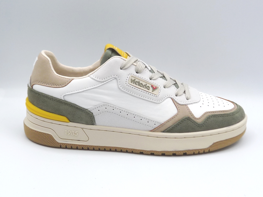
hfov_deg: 39.7
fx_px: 365
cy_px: 98
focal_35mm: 48
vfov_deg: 30.3
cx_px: 132
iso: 100
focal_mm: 4.8
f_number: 5
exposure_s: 1/200
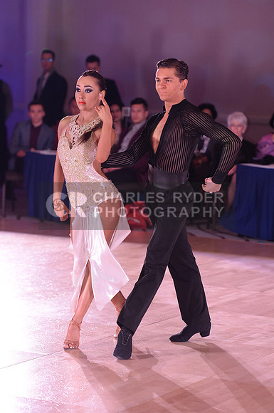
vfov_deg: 15.2
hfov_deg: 10.1
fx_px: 1546
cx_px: 137
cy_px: 206
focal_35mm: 135
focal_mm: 135
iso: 1600
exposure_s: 1/250
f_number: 3.5
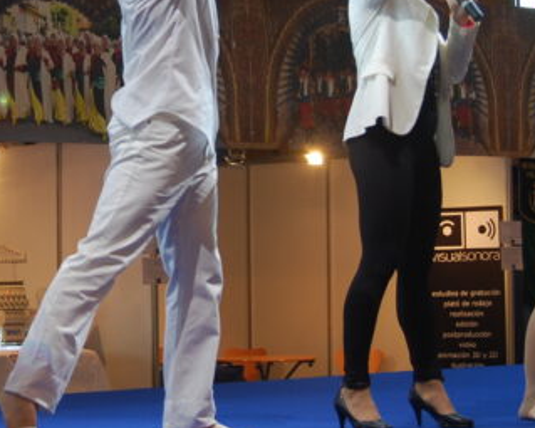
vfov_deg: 10.4
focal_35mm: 148
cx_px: 126
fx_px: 2349
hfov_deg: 12.9
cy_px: 119
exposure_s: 1/40
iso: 200
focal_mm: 35
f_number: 4.8
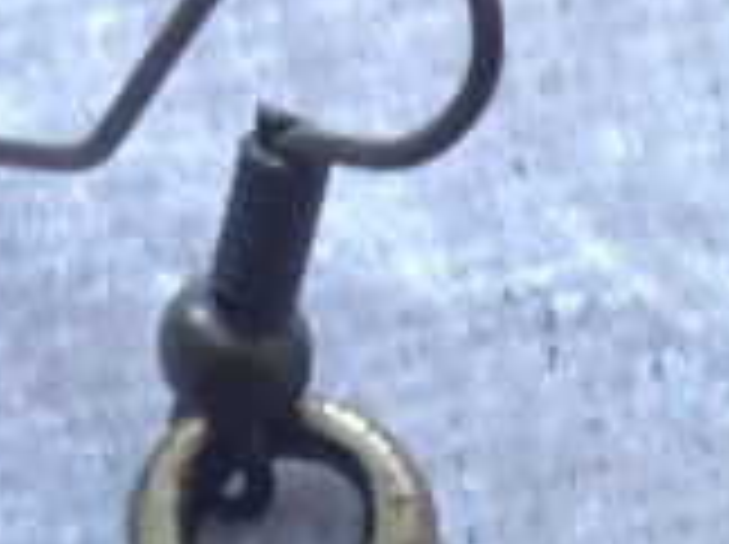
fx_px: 4542
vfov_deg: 6.6
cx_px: 1242
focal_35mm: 216
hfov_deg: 8.8
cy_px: 1234
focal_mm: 4.28
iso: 50
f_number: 2.4
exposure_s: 1/17
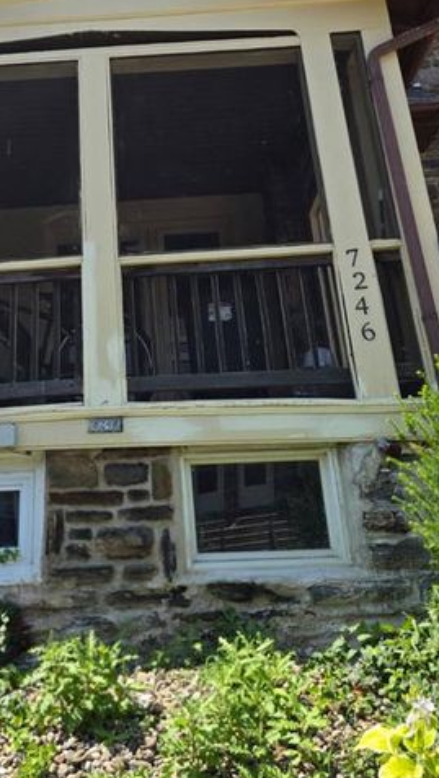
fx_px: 723
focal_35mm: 35
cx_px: 121
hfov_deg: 33.2
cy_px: 272
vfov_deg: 55.6
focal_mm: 6.3
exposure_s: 1/2228
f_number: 1.7
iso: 80
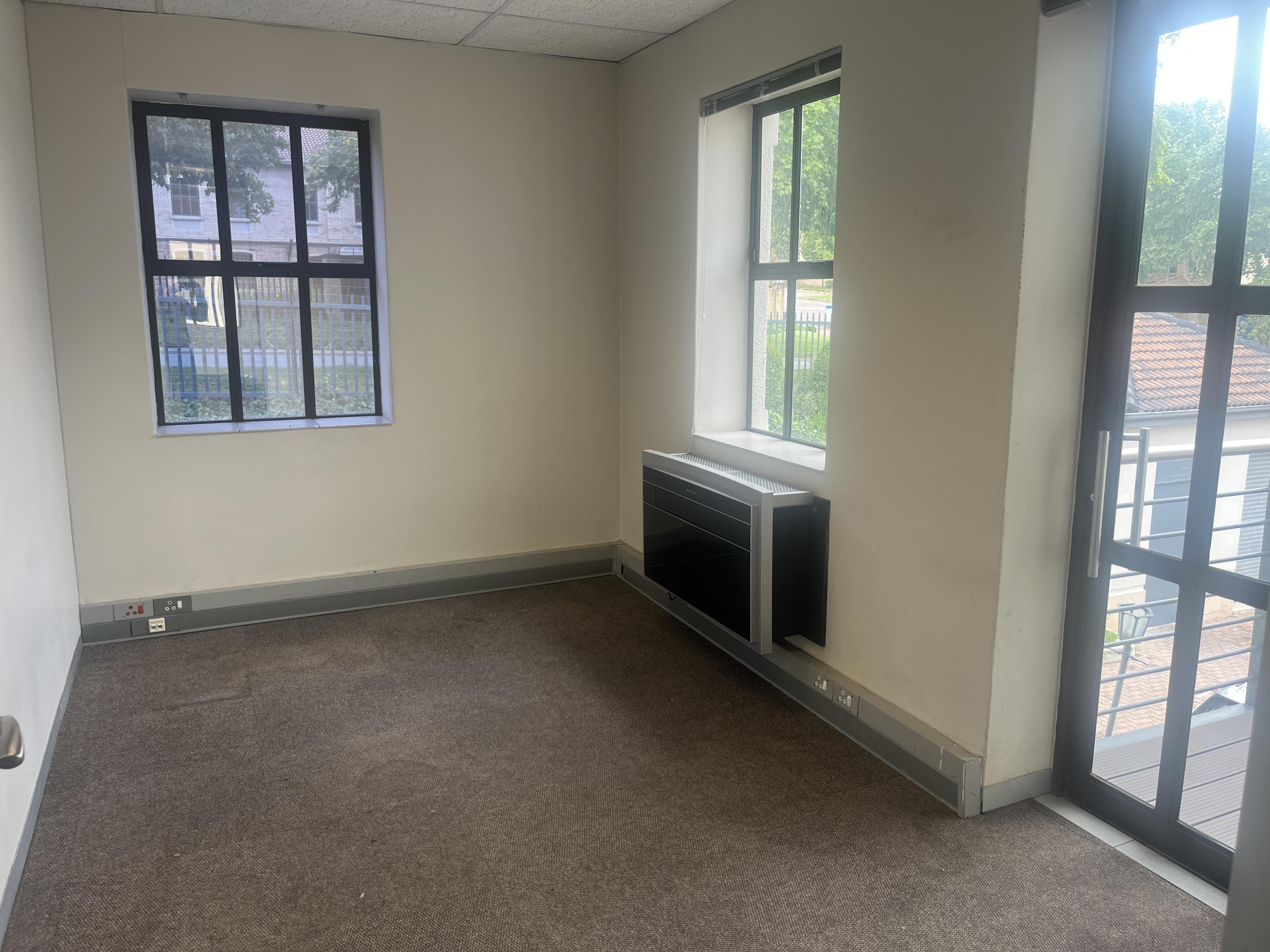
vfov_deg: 53.1
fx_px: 954
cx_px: 635
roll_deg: -0.4
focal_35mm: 26
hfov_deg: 67.3
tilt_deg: -10.9
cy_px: 476
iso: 32
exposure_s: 1/100
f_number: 1.6
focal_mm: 5.1
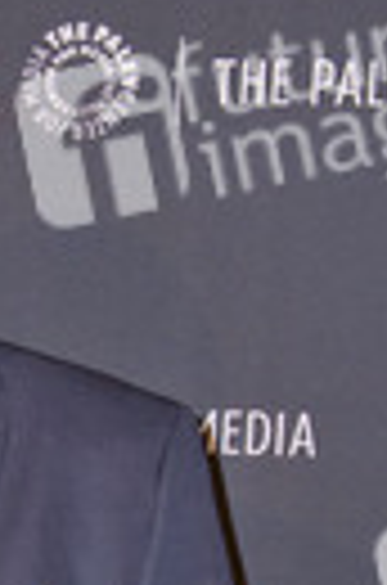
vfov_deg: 18.0
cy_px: 796
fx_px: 1702
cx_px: -160
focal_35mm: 105
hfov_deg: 12.4
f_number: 4.5
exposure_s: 1/400
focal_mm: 34
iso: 500
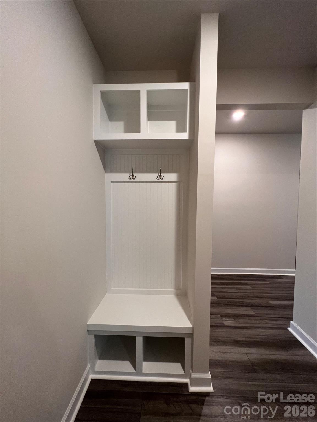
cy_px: 211
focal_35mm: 13
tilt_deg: -3.2
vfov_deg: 106.2
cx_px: 158
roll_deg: -0.9
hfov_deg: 89.9
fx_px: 159
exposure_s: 1/60
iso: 160
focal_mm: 1.57
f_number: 1.8
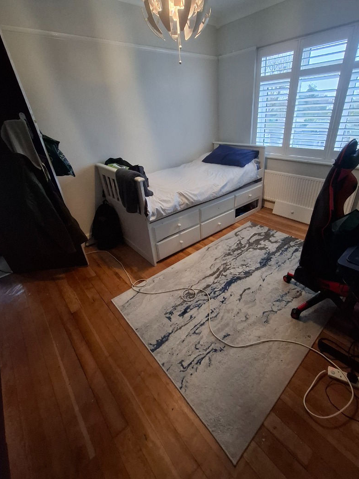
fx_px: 207
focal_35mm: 15
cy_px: 232
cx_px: 202
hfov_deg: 81.4
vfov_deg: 98.1
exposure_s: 1/25
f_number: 2.2
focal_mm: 1.74
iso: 250
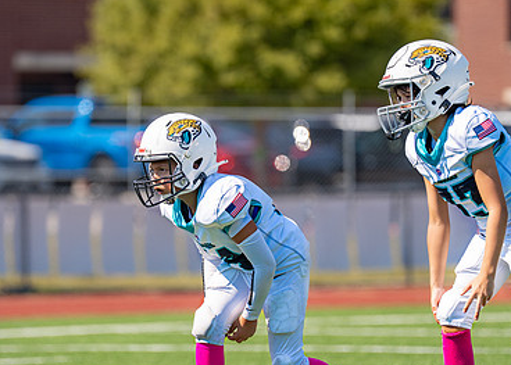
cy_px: 193
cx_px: 188
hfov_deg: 5.3
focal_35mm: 378
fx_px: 5487
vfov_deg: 3.8
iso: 100
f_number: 2.8
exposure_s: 1/1600
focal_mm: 200
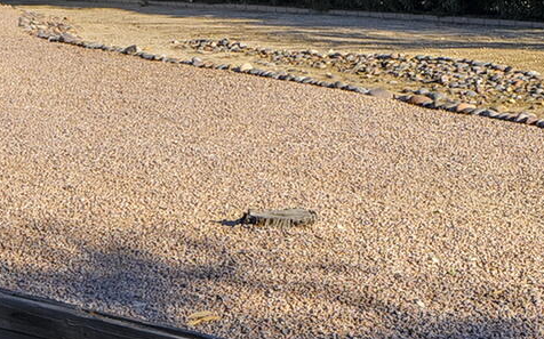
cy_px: -59
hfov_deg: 20.2
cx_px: 112
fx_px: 1512
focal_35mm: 102
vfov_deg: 12.5
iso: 100
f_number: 11
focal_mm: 17
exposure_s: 1/100
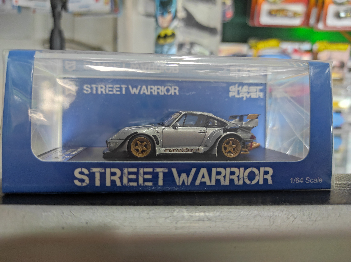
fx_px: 253
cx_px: 176
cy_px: 131
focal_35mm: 25
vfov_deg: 54.8
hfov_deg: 69.4
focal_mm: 5.43
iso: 553
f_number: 1.89
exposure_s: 1/33
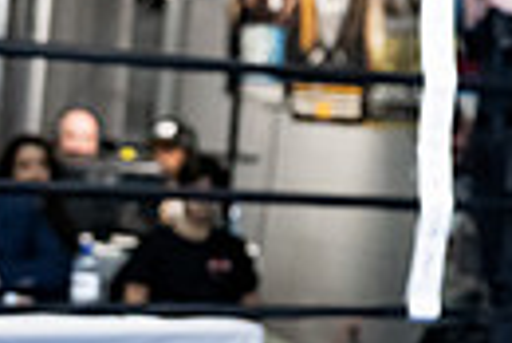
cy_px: 77
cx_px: 748
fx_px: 2606
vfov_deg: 7.5
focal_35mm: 183
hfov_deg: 10.8
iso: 8000
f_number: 2.8
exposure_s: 1/1000
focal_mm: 41
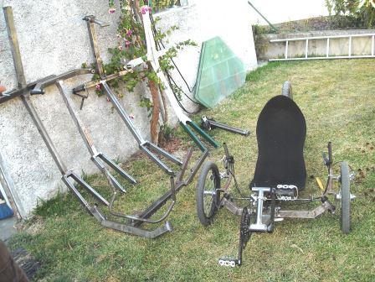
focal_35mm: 35
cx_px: 188
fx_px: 379
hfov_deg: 52.6
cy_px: 141
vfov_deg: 40.7
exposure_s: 1/67
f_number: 2.8
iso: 64
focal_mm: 5.7
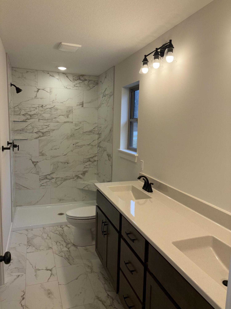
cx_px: 116
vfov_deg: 67.3
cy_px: 154
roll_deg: -2.8
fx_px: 231
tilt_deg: -7.4
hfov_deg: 53.1
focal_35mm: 26
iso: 32
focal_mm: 5.96
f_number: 1.6
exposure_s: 1/234
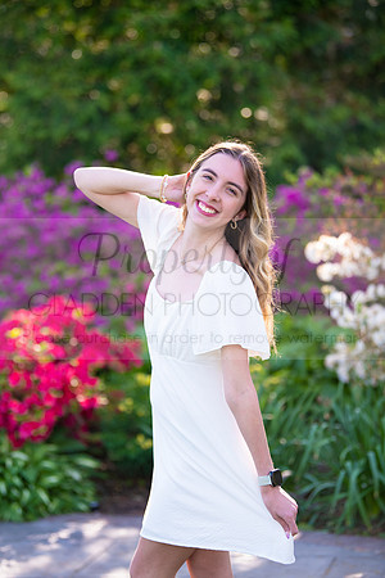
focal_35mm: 102
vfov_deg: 20.0
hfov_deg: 13.4
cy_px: 289
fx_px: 1636
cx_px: 192
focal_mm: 102
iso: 250
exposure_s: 1/320
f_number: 2.8
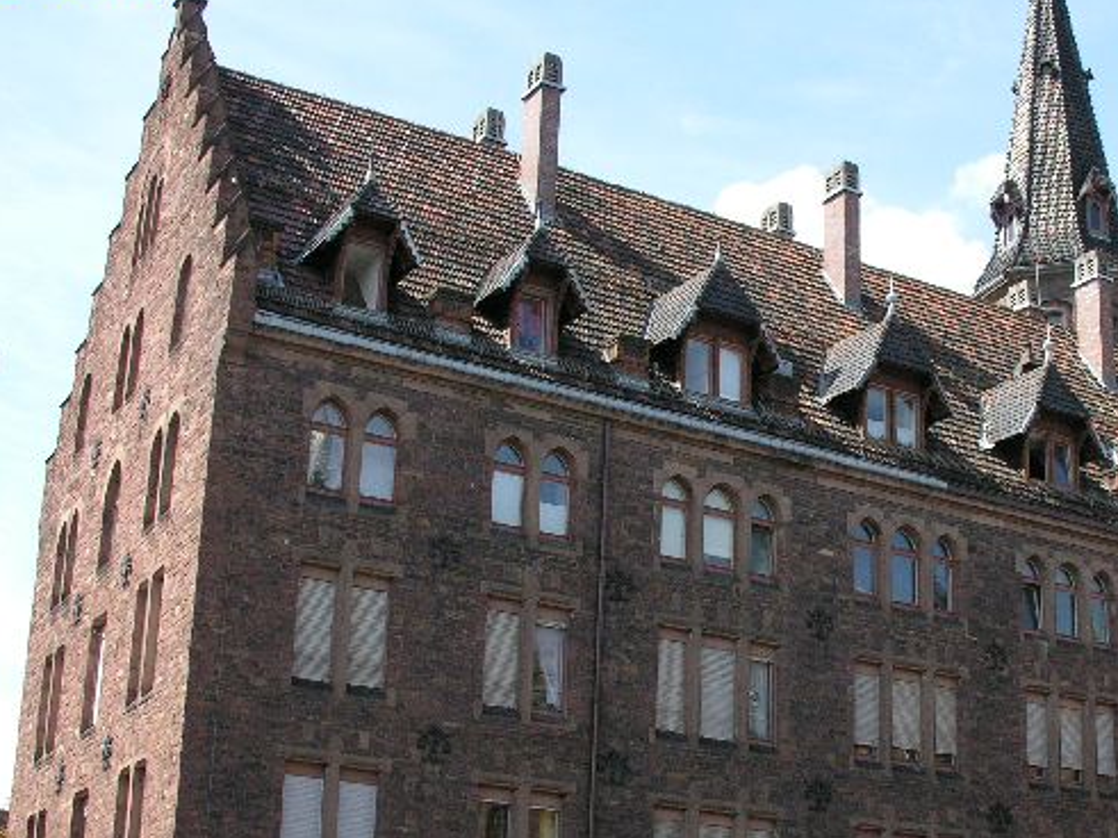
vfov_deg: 25.5
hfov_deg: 33.3
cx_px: 795
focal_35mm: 57
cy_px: 583
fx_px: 1840
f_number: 5
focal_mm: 8.9
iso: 200
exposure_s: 1/513
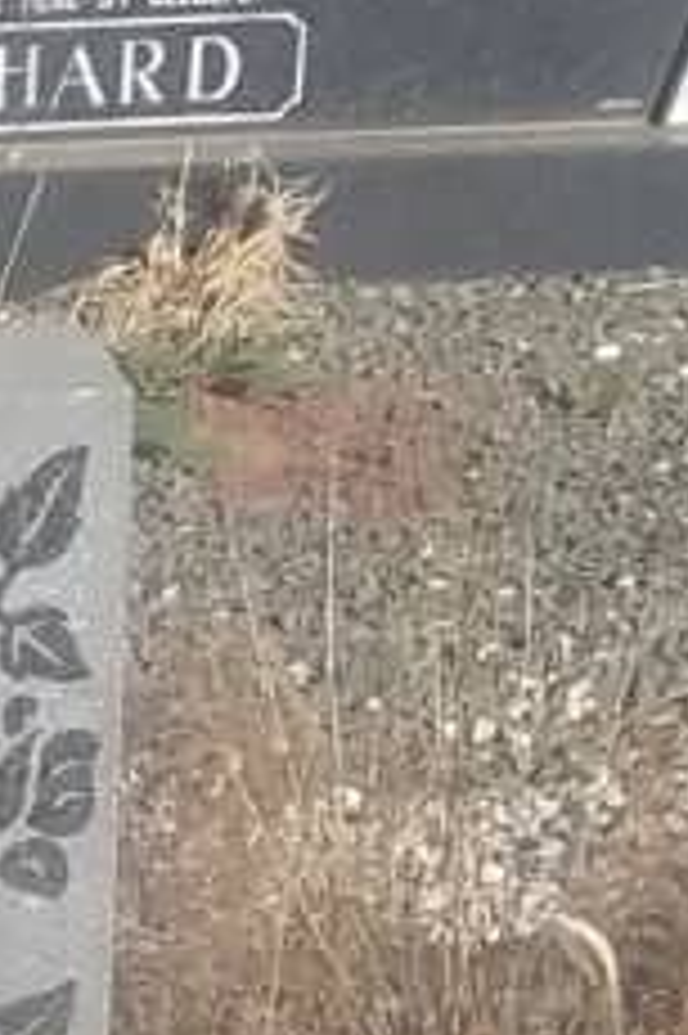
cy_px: 1678
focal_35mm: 174
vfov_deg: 11.2
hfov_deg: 7.3
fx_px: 4995
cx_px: -1048
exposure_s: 1/400
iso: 80
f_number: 5.5
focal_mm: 5.7
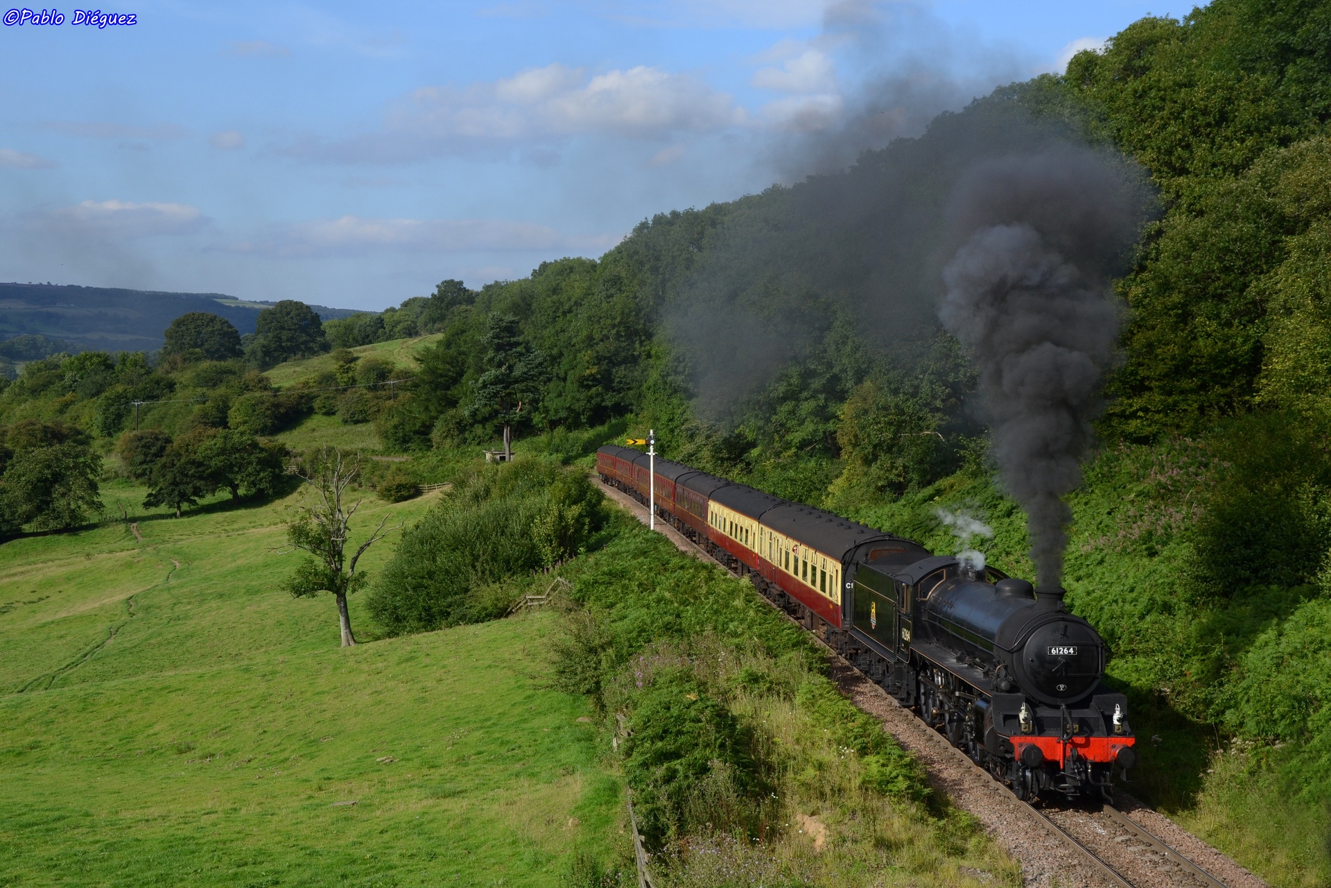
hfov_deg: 37.9
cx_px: 666
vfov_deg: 25.8
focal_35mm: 52
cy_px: 444
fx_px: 1941
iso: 200
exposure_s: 1/500
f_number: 7.1
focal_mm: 35
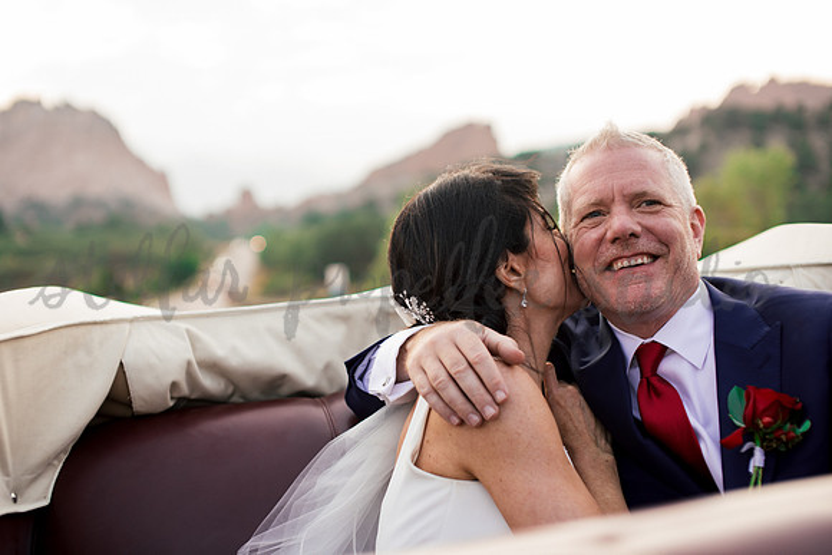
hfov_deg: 39.6
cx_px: 416
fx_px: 1156
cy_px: 278
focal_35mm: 50
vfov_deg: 27.0
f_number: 2.5
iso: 125
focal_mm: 50
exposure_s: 1/400
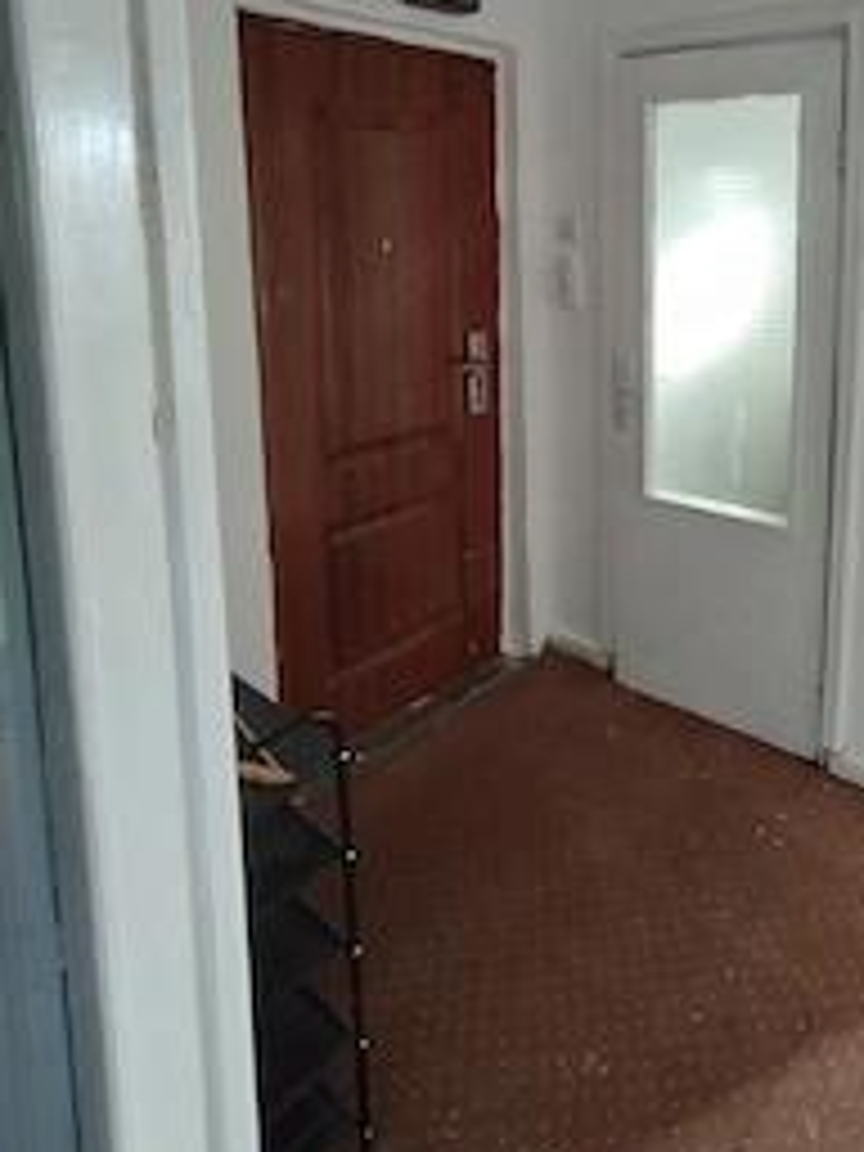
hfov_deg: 52.8
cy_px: 310
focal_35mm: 25
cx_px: 634
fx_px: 832
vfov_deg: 65.8
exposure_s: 1/33.3
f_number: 2.2
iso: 50
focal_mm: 1.65
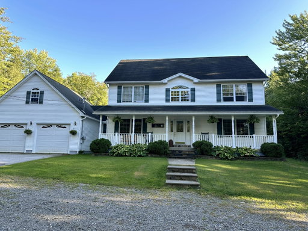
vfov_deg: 56.8
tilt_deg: +8.8
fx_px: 214
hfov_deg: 71.6
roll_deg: -1.5
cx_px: 154
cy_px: 116
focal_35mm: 24
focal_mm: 6.86
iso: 80
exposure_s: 1/227
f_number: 1.78
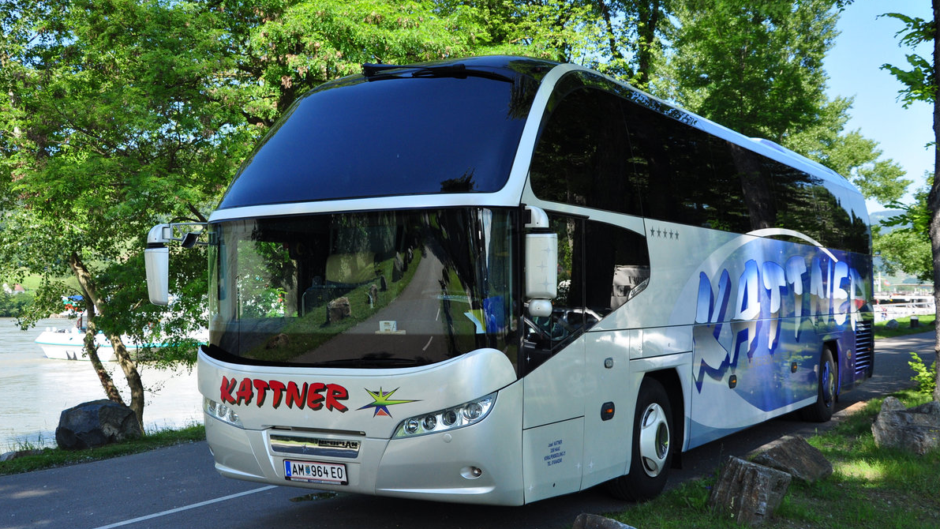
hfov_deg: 51.0
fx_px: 985
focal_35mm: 40
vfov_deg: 30.0
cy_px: 265
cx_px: 472
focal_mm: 25
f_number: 5
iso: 500
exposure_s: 1/1000
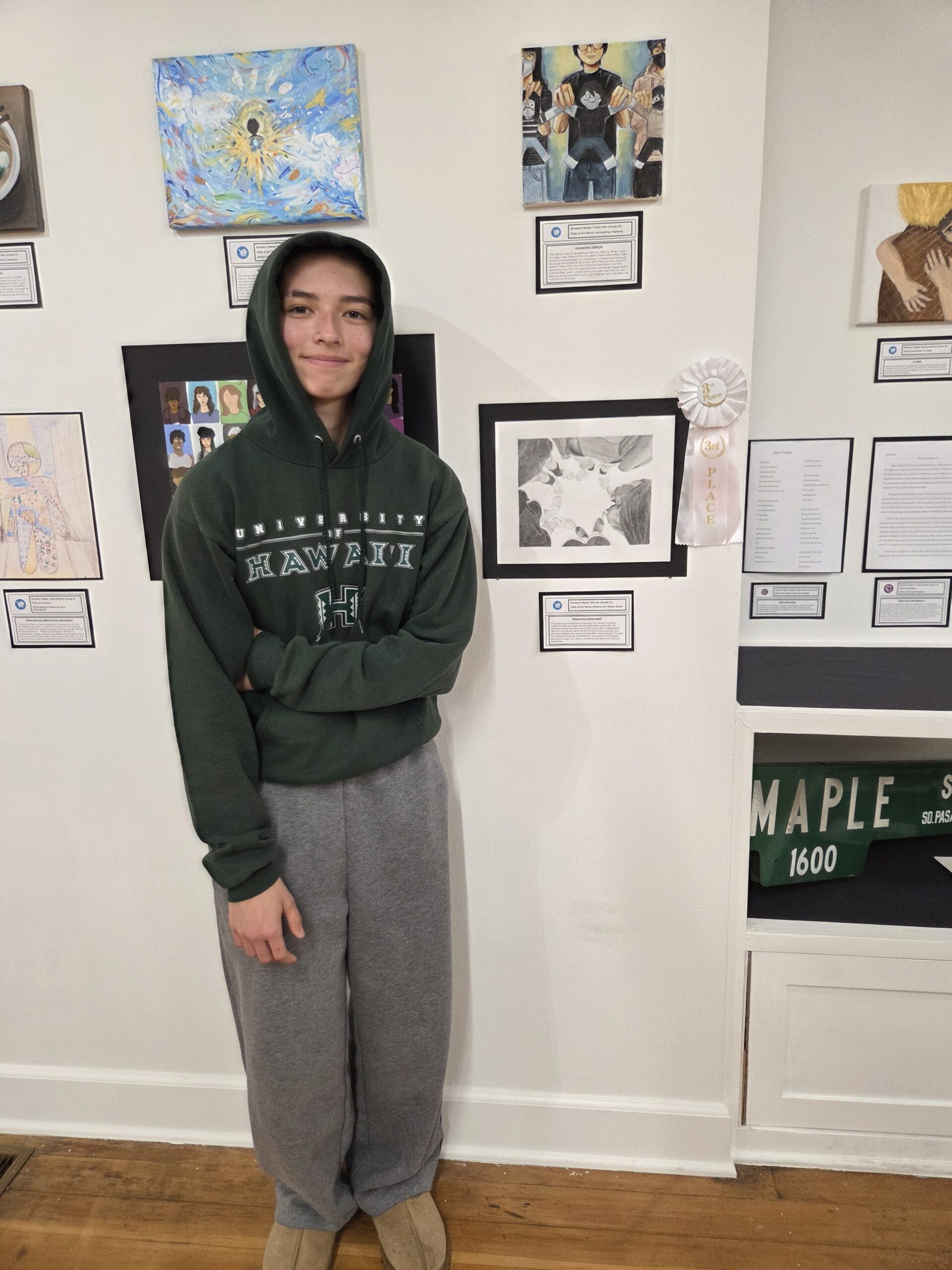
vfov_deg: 73.9
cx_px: 476
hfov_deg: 58.9
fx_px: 843
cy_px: 635
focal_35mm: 23
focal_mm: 5.4
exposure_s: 1/120
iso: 250
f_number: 1.8
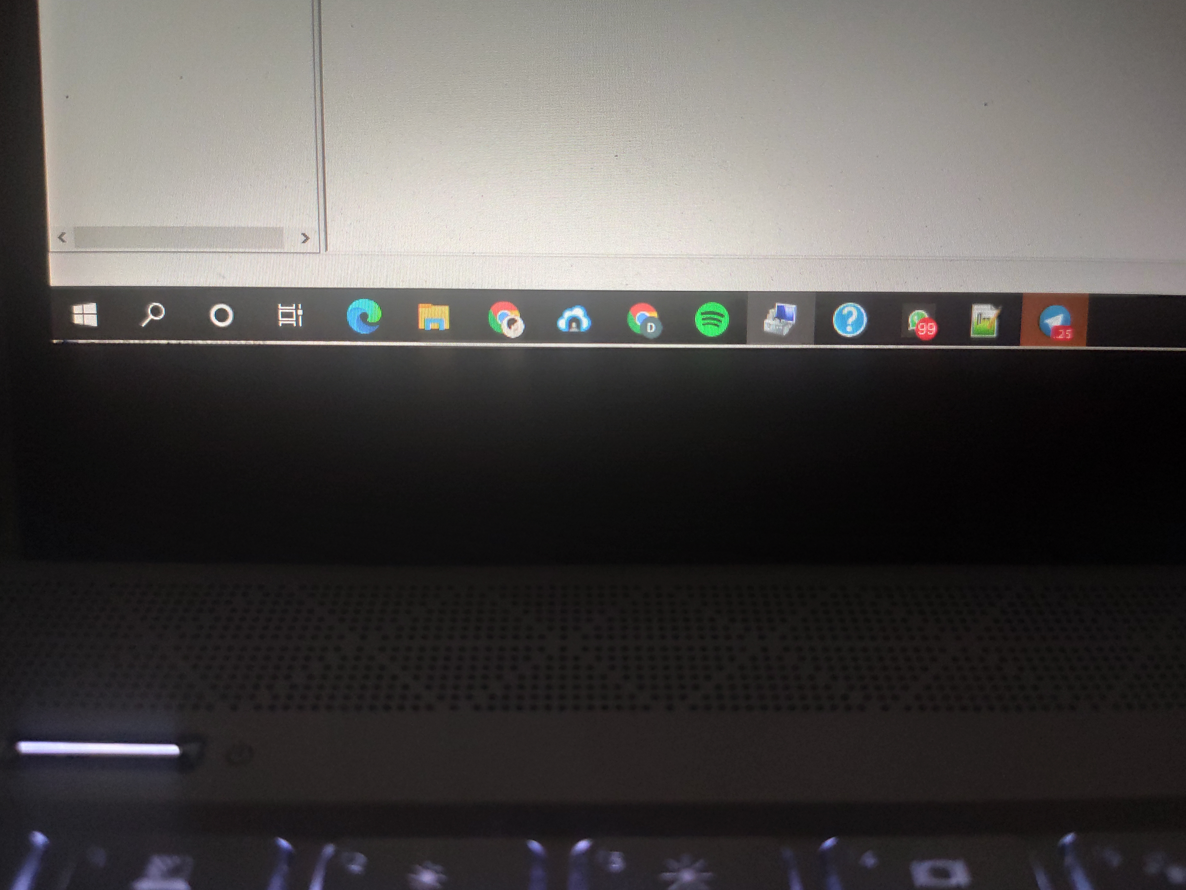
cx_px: 604
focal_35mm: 28
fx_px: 959
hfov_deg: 63.4
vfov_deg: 49.7
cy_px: 431
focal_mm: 4.77
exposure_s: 1/33
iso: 646
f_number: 1.75
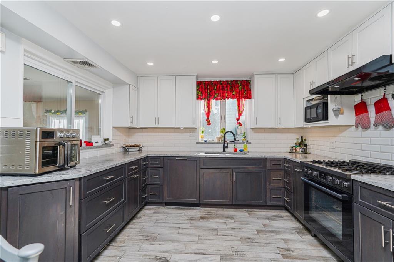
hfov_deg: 96.8
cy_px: 131
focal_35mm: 16
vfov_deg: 73.7
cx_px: 197
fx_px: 175
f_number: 5
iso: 64
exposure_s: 1/50
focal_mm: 16
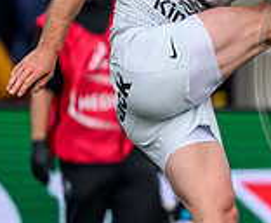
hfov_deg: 0.8
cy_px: 88
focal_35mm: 2351
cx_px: 546
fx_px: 19046
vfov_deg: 0.7
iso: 500
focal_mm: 560
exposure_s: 1/2500
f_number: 4
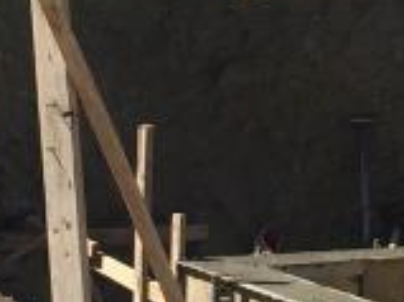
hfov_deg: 10.4
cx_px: 452
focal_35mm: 187
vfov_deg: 7.8
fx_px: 2181
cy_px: -152
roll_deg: -2.7
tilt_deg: +4.4
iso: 32
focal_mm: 4.15
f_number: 2.2
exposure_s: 1/2639
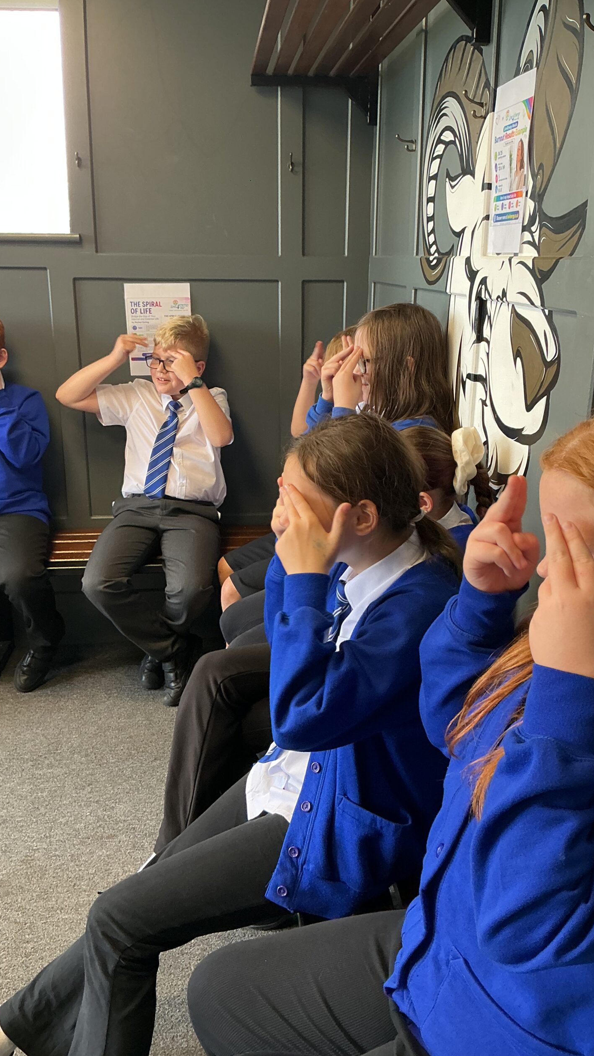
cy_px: 525
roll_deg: -0.5
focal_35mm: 32
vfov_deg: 61.0
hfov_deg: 36.7
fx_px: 896
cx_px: 308
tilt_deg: -16.9
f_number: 1.8
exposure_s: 1/50
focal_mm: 3
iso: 64
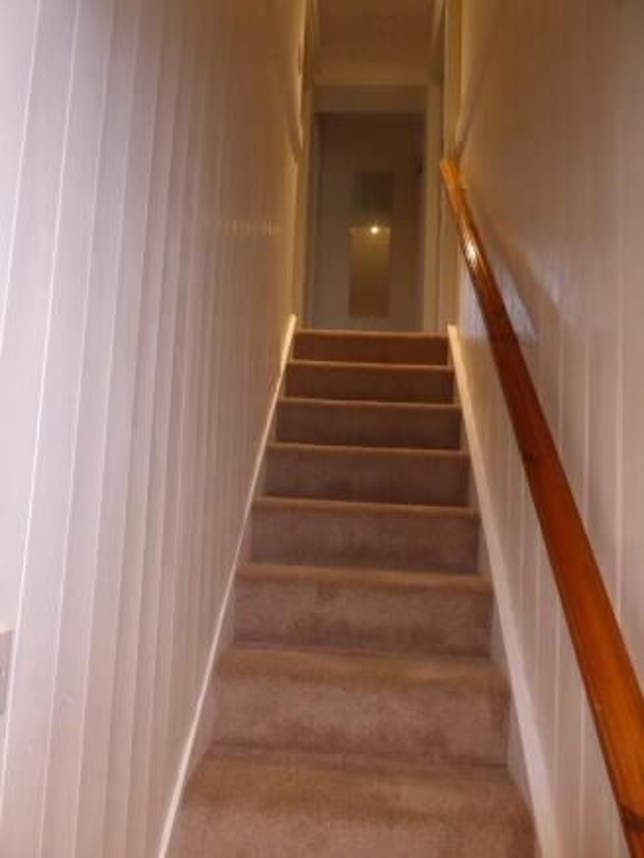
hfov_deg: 56.8
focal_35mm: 24
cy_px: 429
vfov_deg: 71.6
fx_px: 595
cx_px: 322
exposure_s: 1/60
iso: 800
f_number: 3.3
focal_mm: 4.3
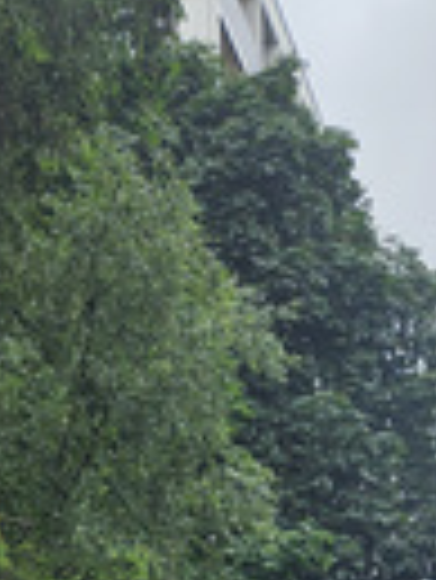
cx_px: -52
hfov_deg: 16.1
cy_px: 1048
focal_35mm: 89
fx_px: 1492
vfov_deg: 17.7
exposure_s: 1/367
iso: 25
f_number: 1.8
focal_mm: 5.4
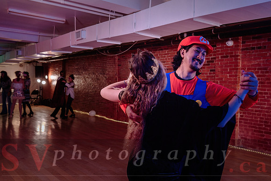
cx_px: 136
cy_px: 90
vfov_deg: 37.9
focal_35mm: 35
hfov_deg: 54.4
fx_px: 264
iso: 800
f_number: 4.5
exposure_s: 1/100
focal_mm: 35
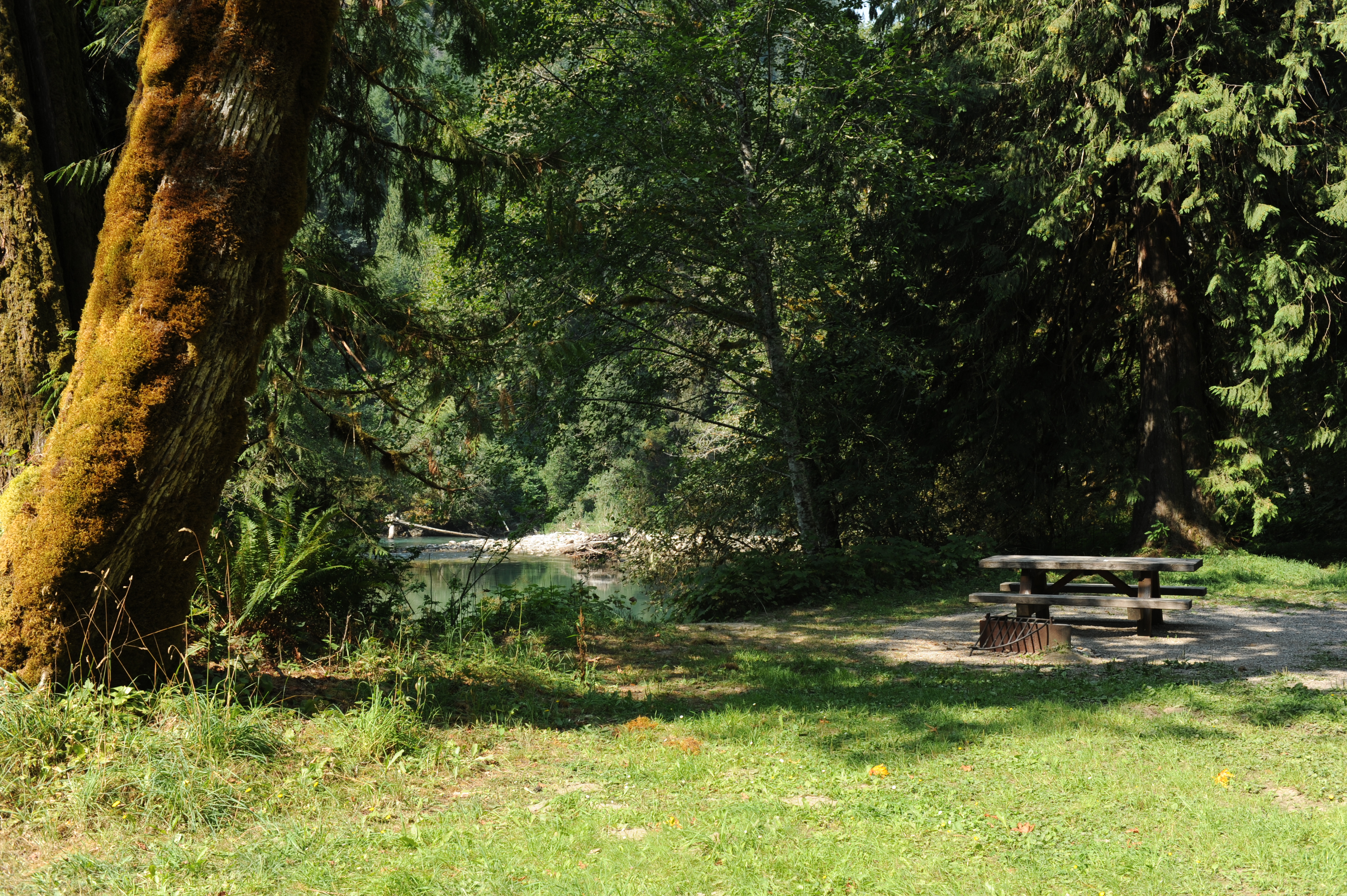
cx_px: 674
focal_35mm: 35
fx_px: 1309
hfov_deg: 54.5
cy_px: 448
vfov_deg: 37.8
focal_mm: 35
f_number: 10
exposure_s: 1/125
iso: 200
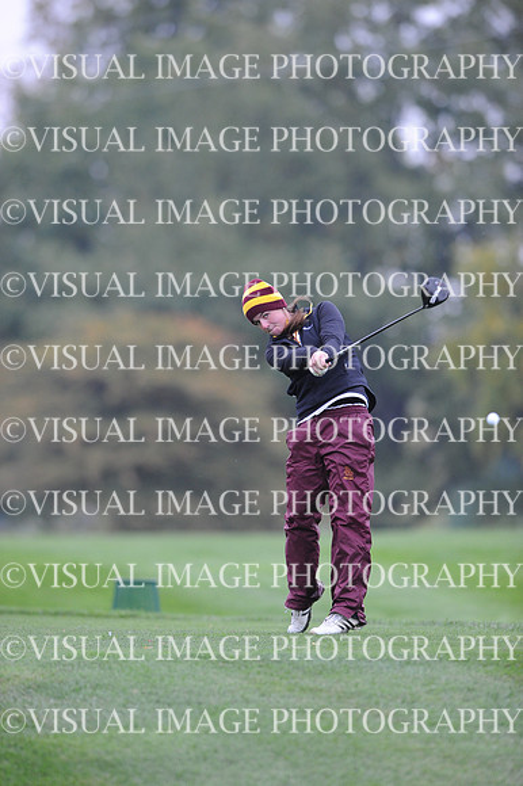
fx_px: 8726
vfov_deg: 5.2
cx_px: 262
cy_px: 393
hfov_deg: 3.4
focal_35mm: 400
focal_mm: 400
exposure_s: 1/2000
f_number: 4
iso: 1600
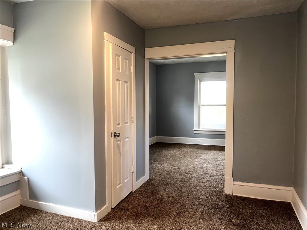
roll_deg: +0.5
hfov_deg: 67.3
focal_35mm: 26
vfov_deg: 53.1
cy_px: 115
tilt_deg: -3.1
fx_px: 231
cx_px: 154
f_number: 1.6
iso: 50
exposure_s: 1/30
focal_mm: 5.1
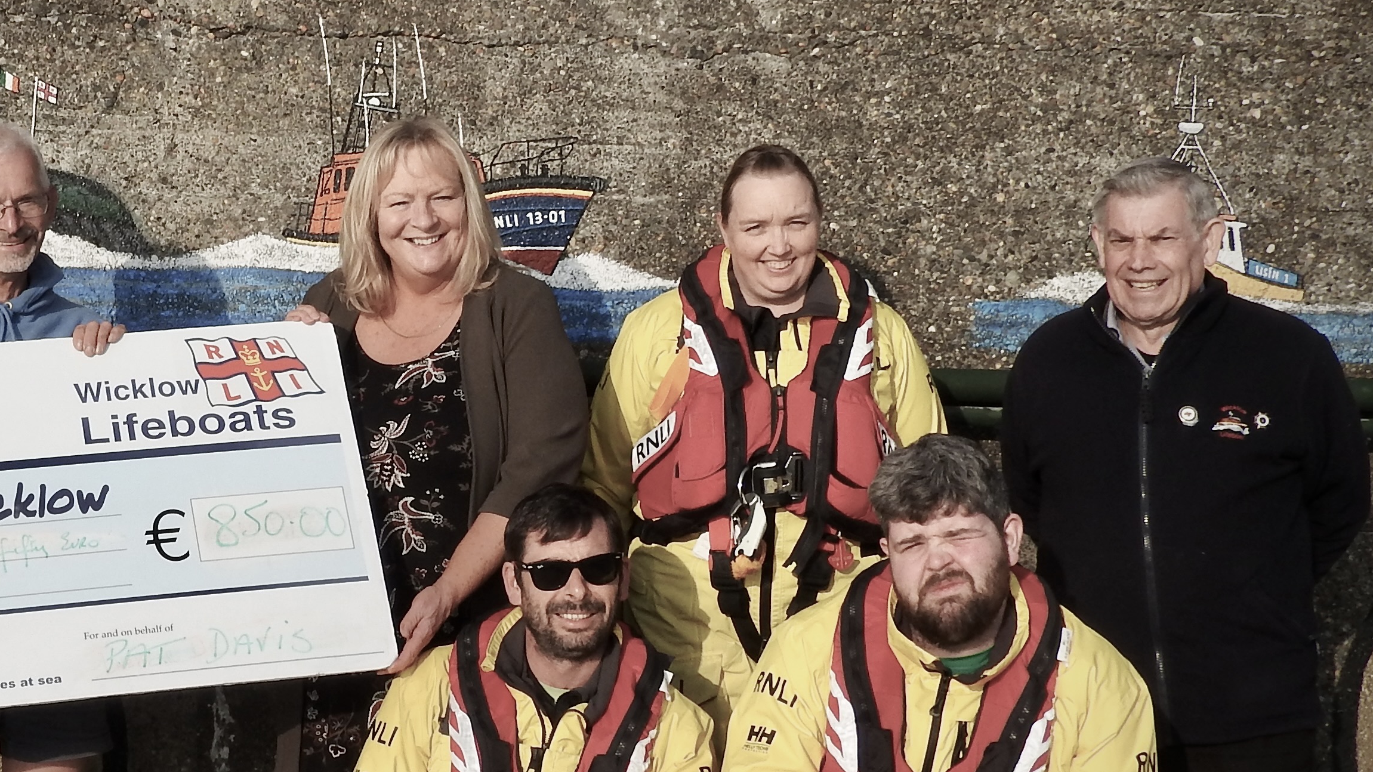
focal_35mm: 72
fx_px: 2621
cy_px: 413
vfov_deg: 16.8
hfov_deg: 28.3
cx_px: 159
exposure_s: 1/2000
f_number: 3.6
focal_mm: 5.9
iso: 100
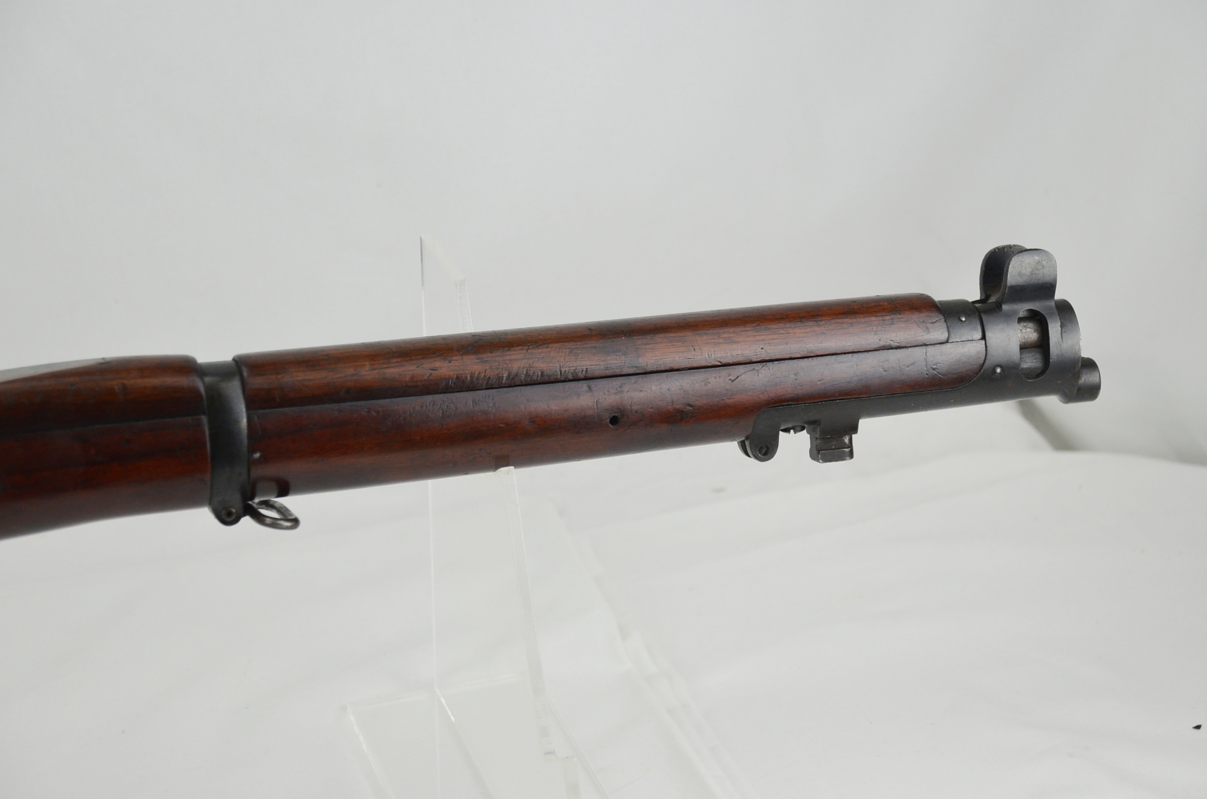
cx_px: 604
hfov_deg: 23.4
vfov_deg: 15.6
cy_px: 400
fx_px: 2911
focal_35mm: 87
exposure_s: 1/250
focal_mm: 58
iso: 560
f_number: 5
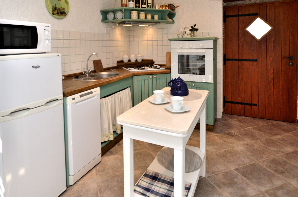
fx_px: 182
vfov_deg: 54.9
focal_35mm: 22
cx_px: 131
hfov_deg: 78.4
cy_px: 55
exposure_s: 1/80
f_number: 4.5
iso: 200
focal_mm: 10
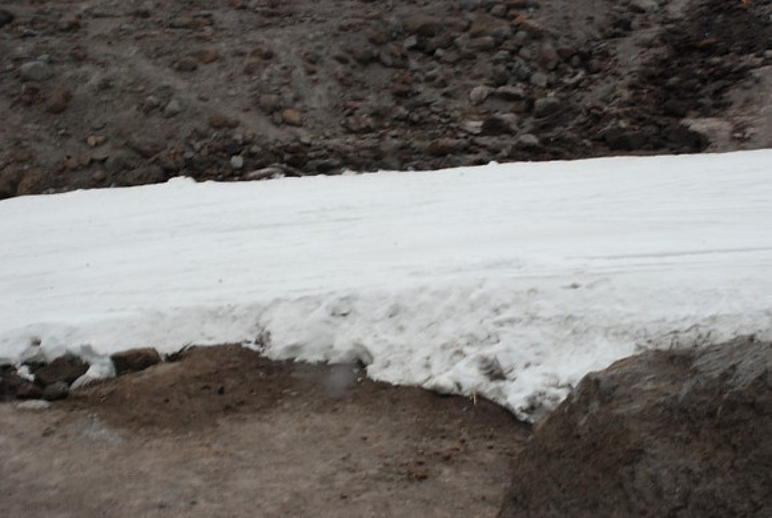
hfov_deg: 41.0
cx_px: 386
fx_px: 1031
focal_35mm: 48
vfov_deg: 28.2
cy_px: 259
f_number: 27
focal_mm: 32
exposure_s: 1/20
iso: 1000
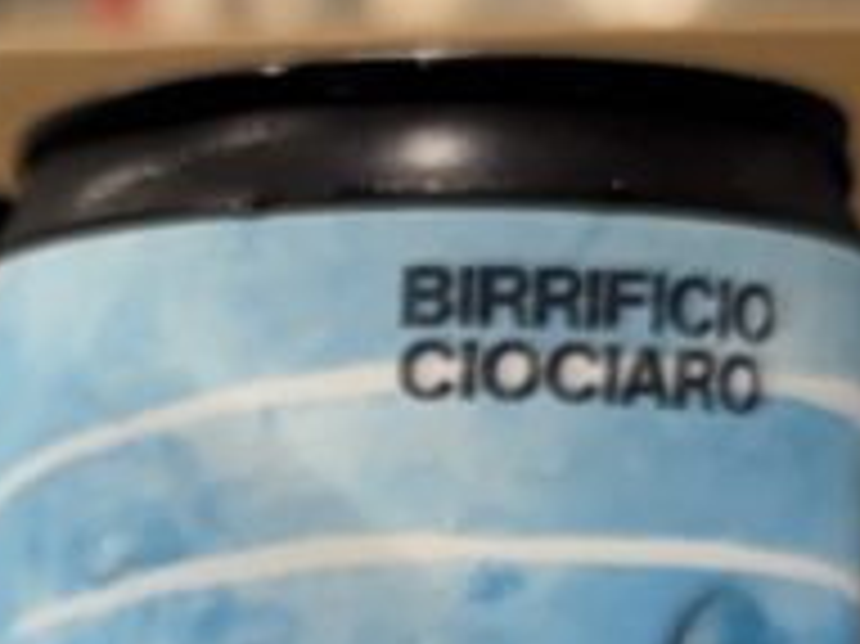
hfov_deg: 13.6
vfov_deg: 11.1
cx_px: -720
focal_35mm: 129
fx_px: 3203
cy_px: 950
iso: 160
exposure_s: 1/100
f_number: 1.78
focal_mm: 6.76
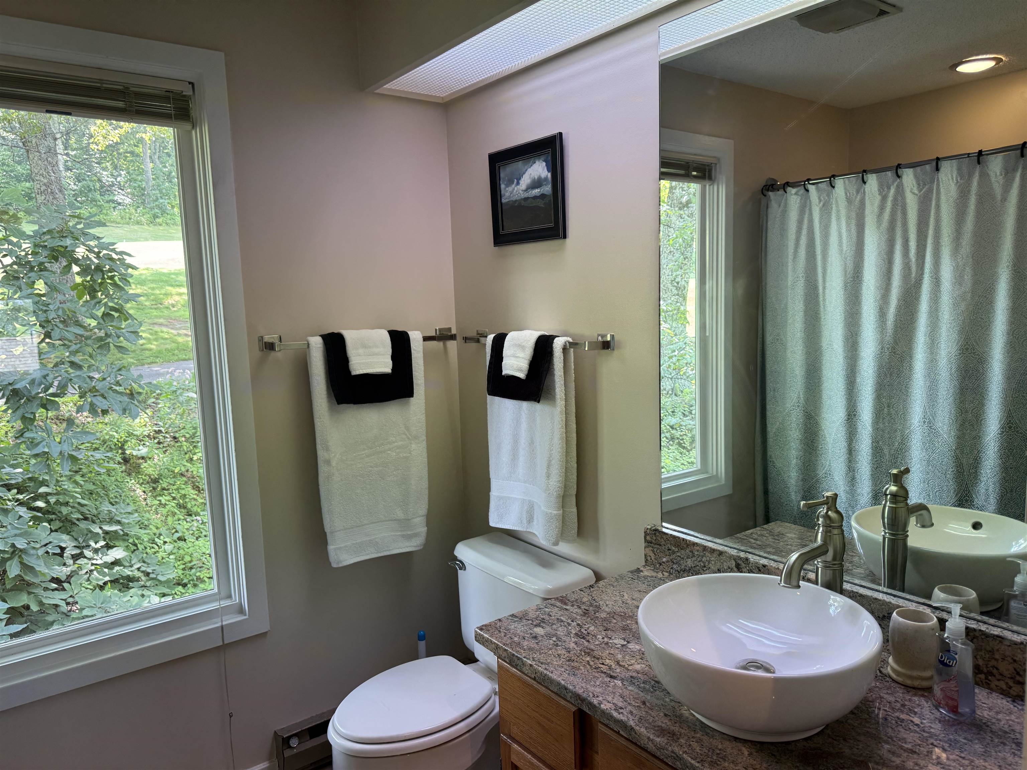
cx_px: 514
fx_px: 712
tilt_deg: -7.7
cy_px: 385
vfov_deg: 56.8
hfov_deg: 71.6
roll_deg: +1.9
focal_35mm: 24
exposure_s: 1/120
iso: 200
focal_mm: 6.76
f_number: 1.78
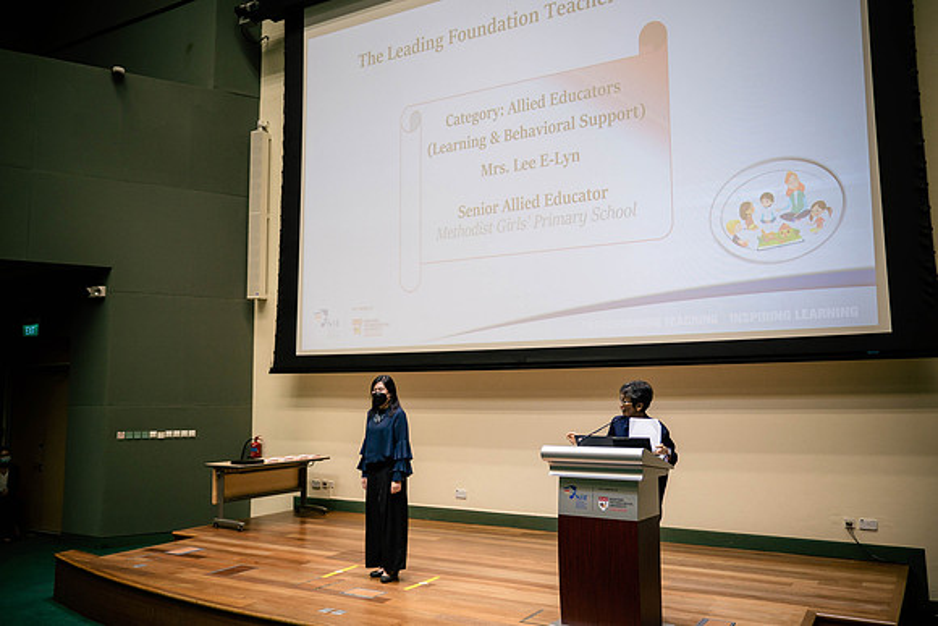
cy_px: 313
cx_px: 469
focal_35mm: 30
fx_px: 786
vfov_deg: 43.4
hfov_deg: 61.6
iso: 500
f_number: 2
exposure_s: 1/200
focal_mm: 14
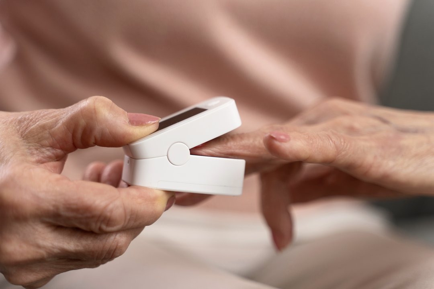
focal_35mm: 72
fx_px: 868
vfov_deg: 18.9
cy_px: 144
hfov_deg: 28.1
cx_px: 217
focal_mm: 72
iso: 200
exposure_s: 1/160
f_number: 2.8
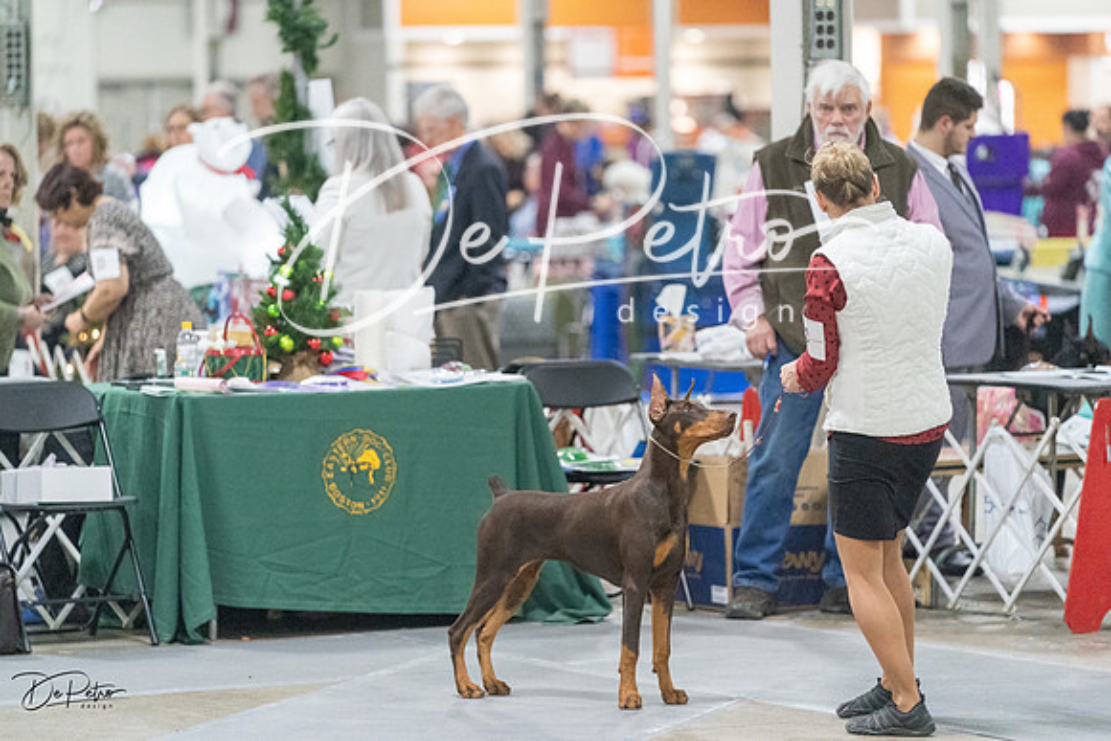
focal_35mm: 182
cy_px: 370
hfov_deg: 11.3
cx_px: 556
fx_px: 5618
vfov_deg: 7.5
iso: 12800
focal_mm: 182
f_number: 3.2
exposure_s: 1/400
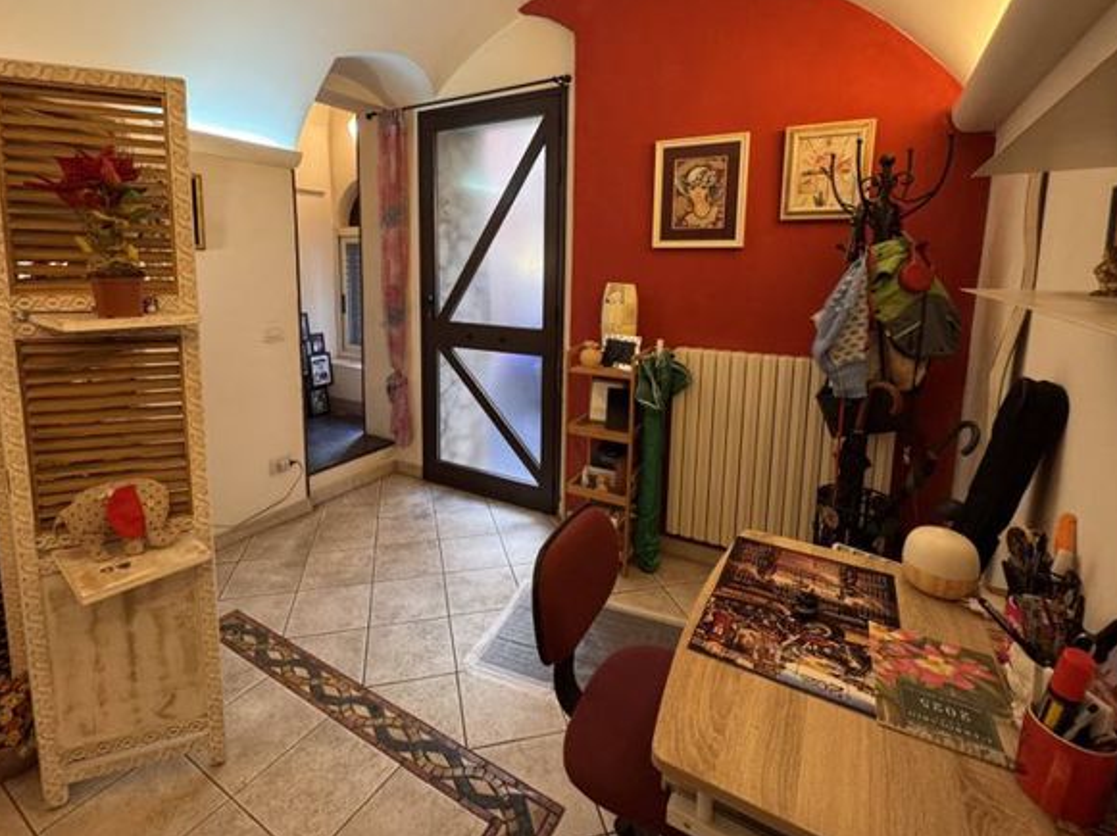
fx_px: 548
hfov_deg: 91.0
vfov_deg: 73.9
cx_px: 532
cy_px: 336
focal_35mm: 17
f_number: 2.2
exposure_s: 1/50
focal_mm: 2.22
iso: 320
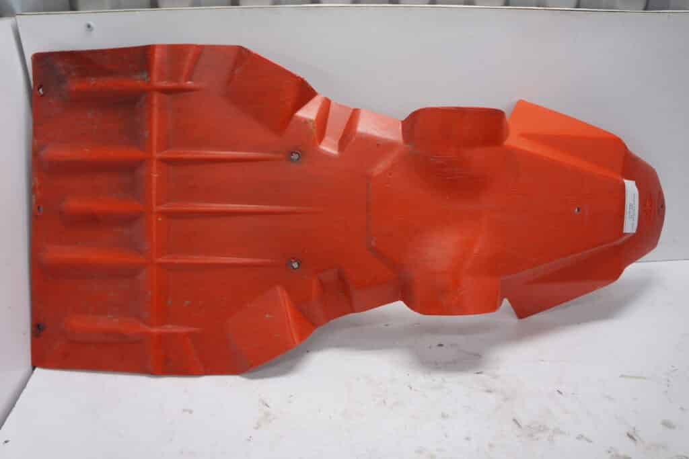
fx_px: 517
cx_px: 344
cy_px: 230
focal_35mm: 27
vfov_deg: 47.9
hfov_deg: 67.4
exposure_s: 1/60
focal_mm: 18
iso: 125
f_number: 3.5
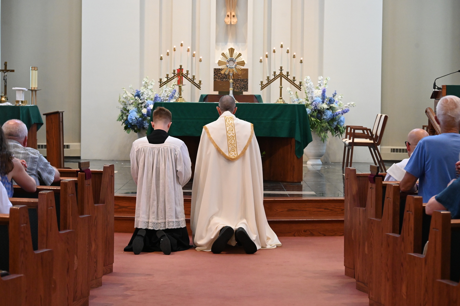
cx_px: 230
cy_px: 153
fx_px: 1239
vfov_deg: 14.1
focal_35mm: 97
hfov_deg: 21.0
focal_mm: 97
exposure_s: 1/160
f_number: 6.3
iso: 7200
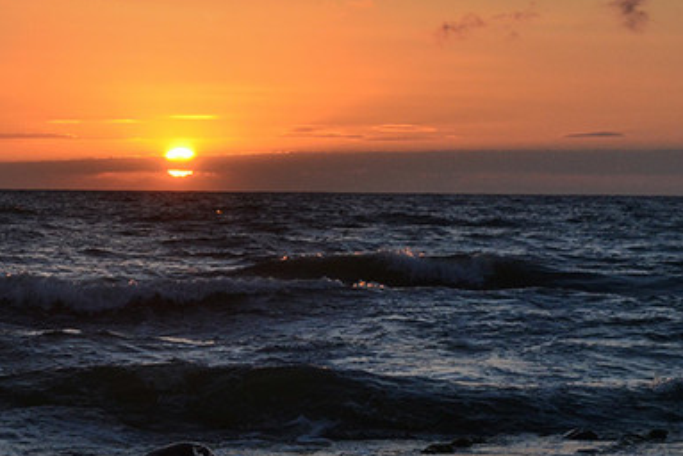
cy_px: 214
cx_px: -112
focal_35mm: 169
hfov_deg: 11.9
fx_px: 3209
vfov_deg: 8.1
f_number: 10
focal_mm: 48
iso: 400
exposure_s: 1/320
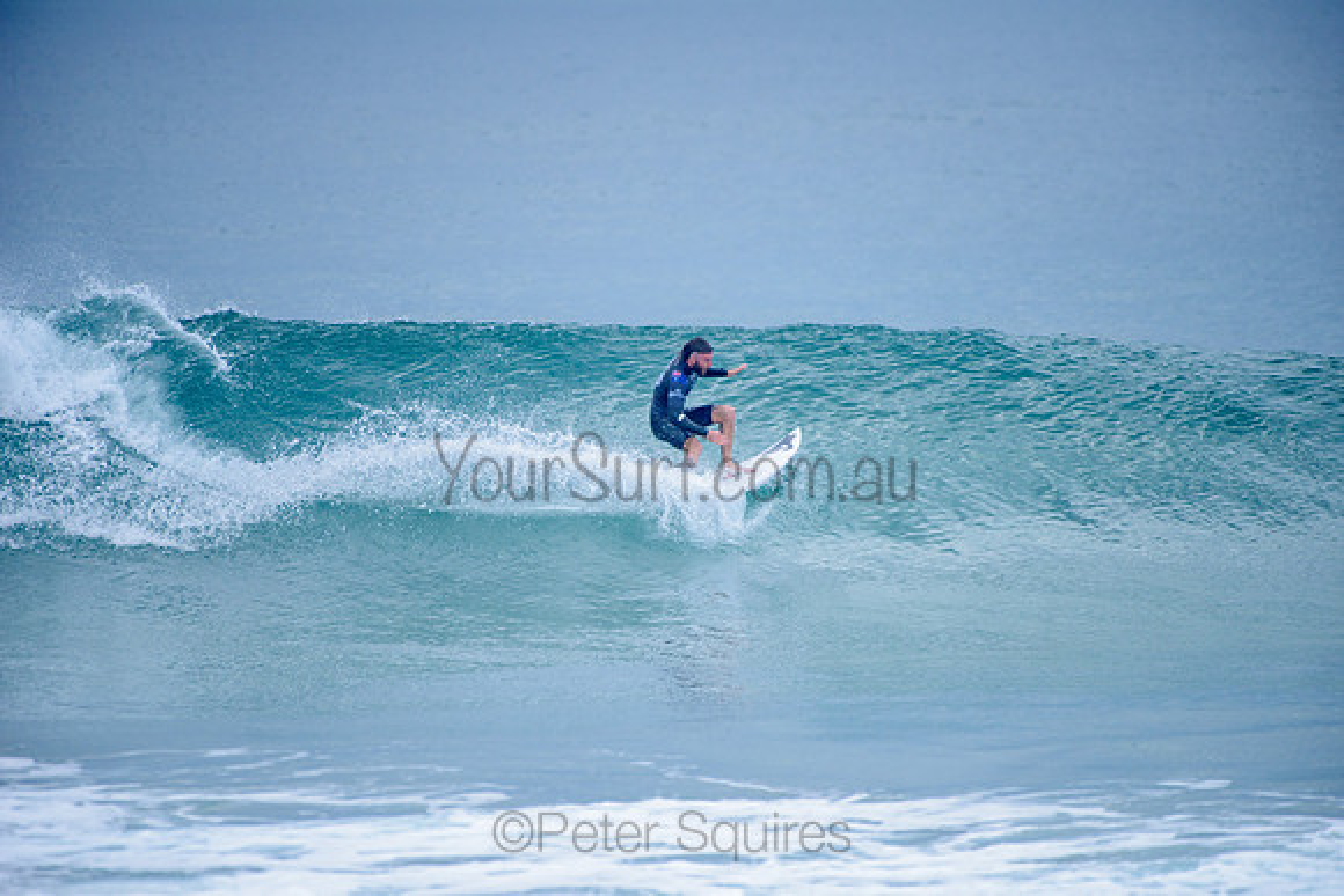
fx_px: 18670
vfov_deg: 2.8
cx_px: 672
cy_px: 448
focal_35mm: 500
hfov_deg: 4.1
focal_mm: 500
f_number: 5.6
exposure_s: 1/2000
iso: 450
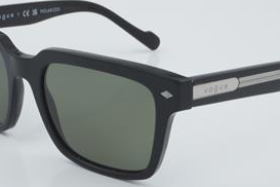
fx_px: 768
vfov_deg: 13.9
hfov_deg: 20.7
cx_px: 137
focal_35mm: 99
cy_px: 90
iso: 100
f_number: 32
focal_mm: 45
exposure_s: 1/3
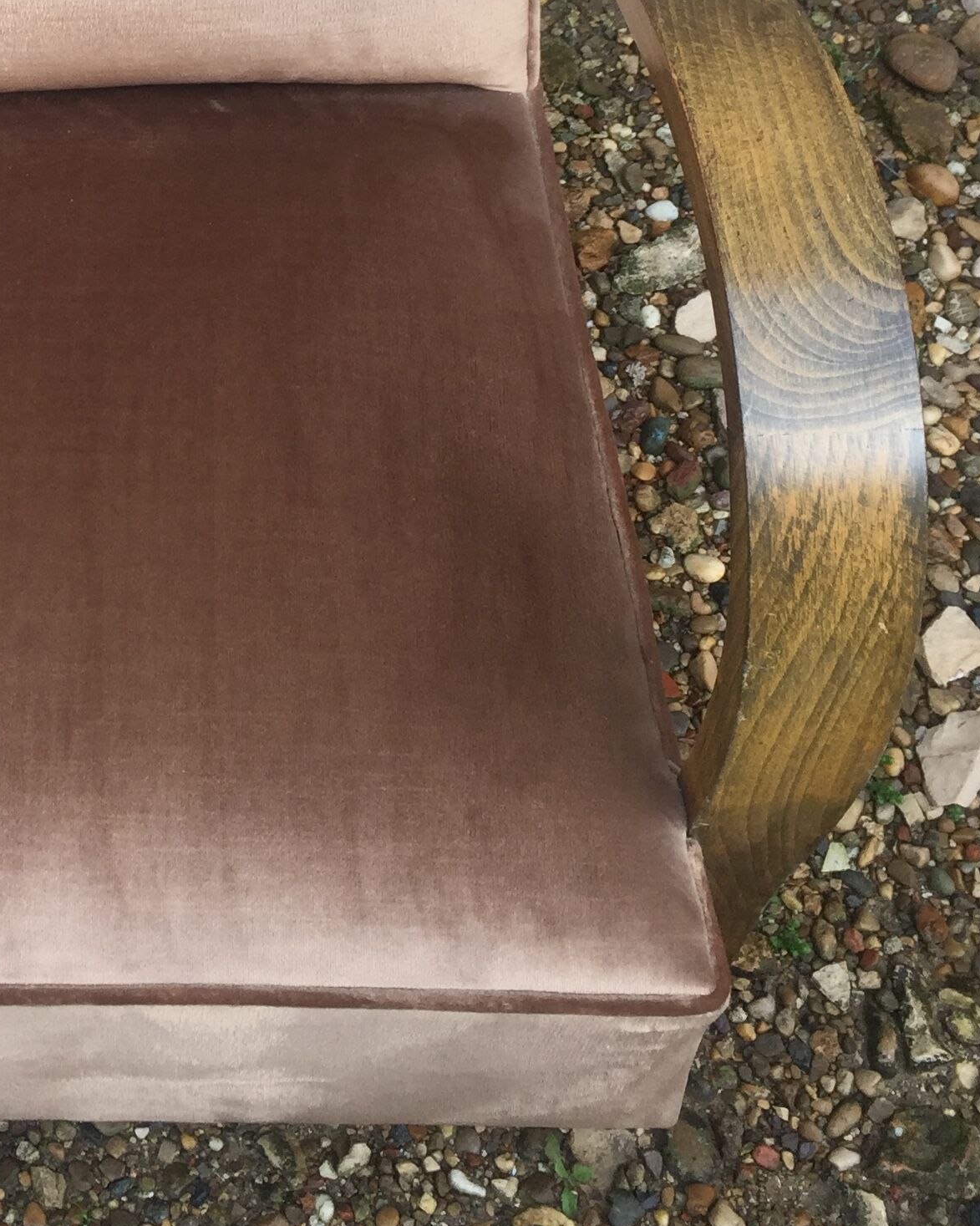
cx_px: 53
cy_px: 86
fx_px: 2285
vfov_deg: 28.7
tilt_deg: -45.7
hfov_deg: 23.4
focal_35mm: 63
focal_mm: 4.15
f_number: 2.2
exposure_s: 1/213
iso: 32
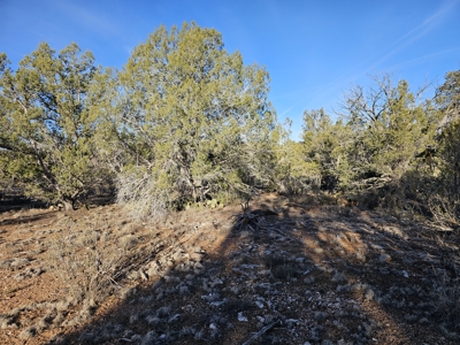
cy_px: 172
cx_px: 230
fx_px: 306
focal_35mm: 23
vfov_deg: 58.9
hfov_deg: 73.9
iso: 10
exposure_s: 1/484
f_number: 1.7
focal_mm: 6.3
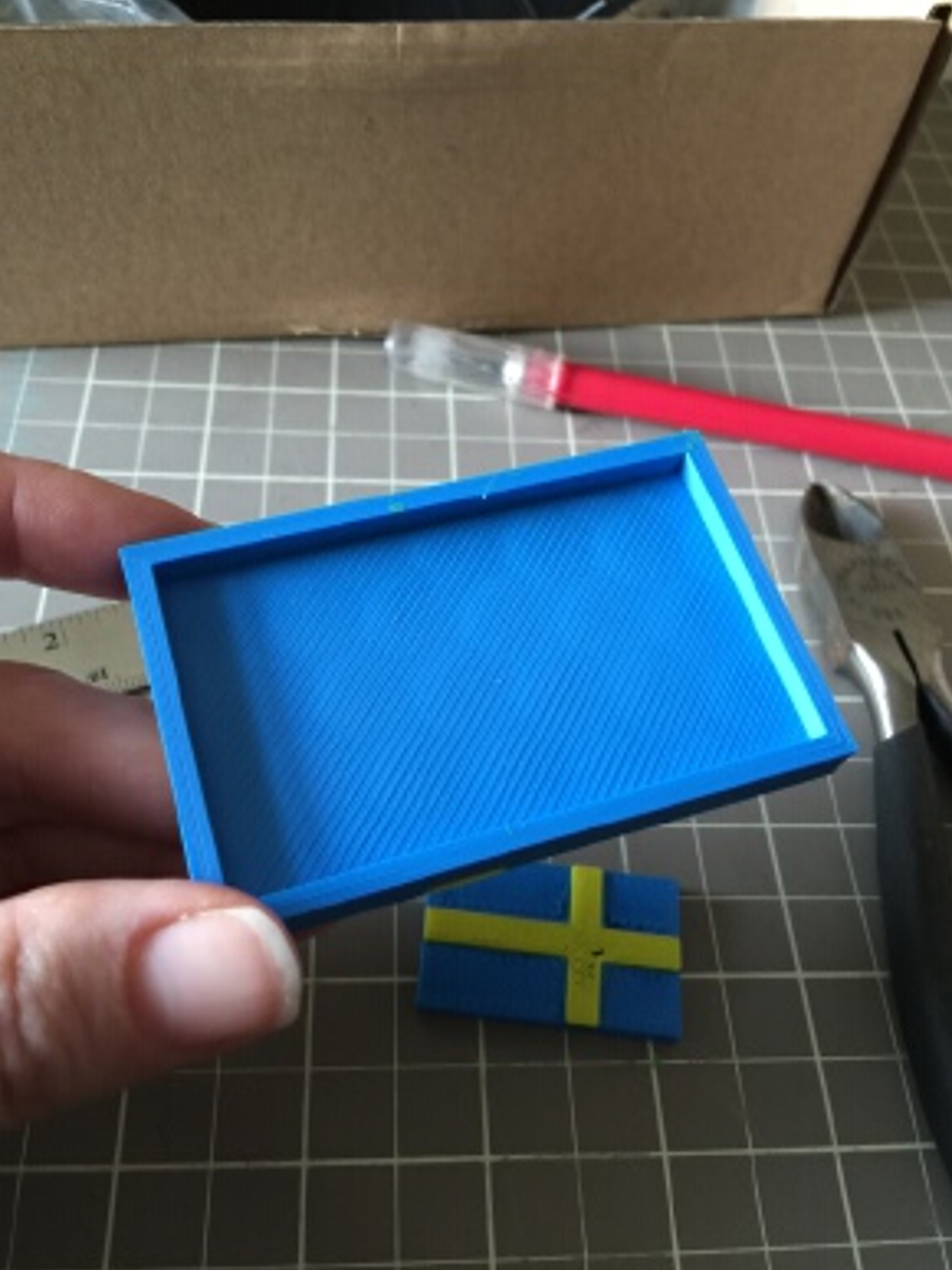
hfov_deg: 46.8
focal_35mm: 30
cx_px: 466
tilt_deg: -53.9
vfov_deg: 60.0
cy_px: 620
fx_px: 1101
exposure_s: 1/4
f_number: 2.2
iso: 64
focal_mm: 4.15
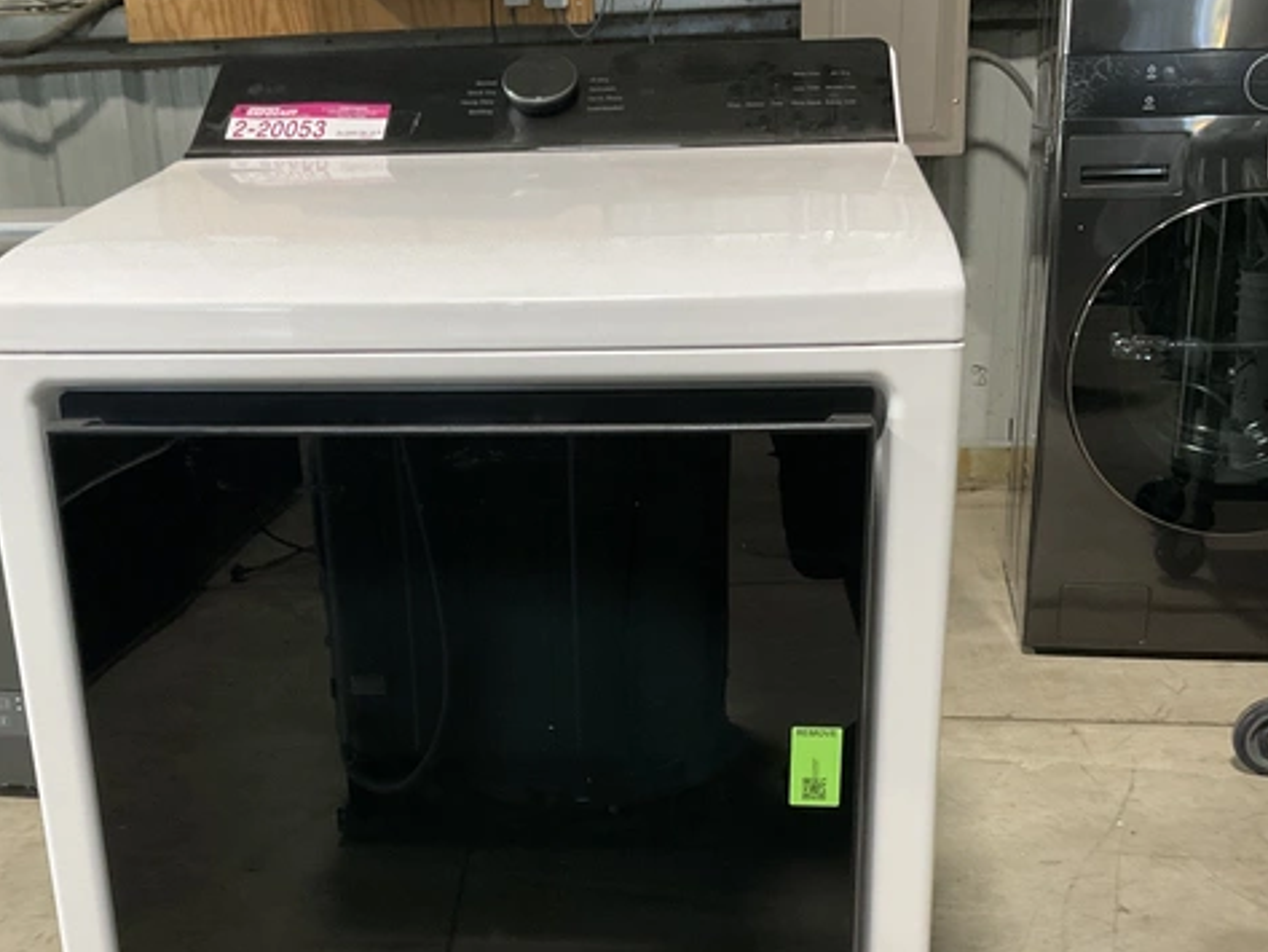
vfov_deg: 30.9
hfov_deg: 41.2
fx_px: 1685
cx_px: 568
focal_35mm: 46
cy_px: 723
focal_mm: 3
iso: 125
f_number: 1.8
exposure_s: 1/60
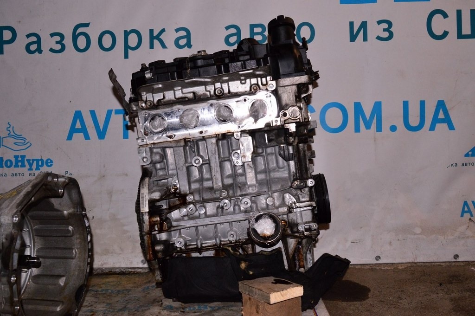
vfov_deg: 36.8
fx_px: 475
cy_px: 158
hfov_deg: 53.2
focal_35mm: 36
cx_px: 238
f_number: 8
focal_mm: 24
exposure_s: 1/200
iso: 1600
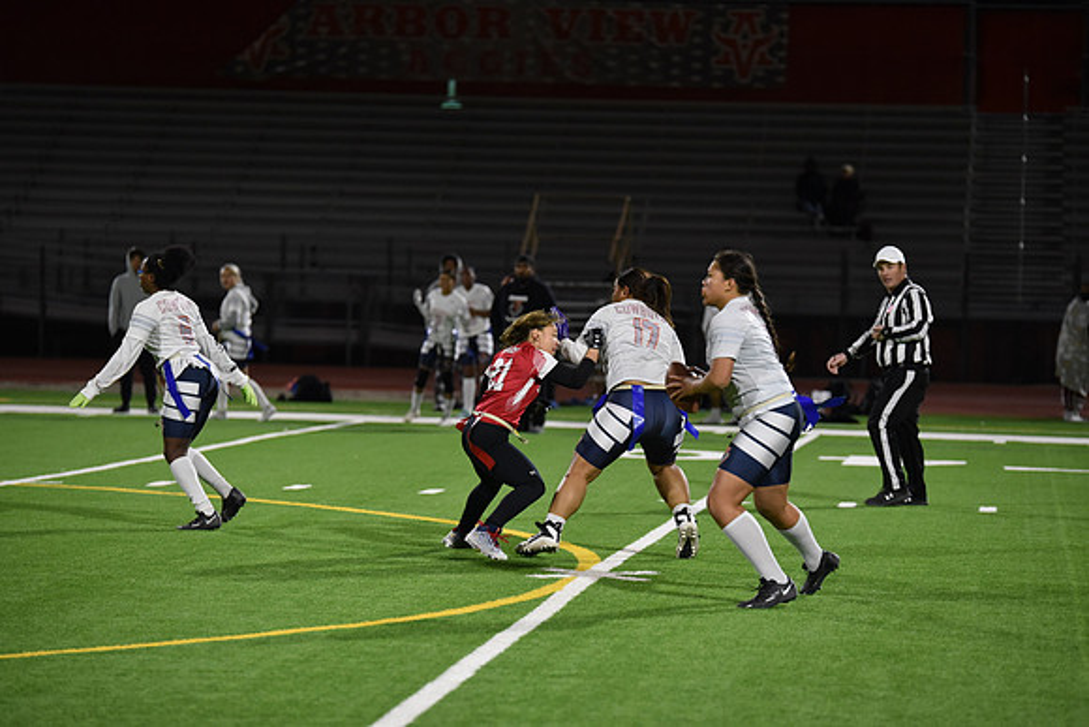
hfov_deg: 13.2
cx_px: 544
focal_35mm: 155
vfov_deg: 8.9
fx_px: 4690
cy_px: 364
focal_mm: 155
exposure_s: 1/640
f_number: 2.8
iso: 3200
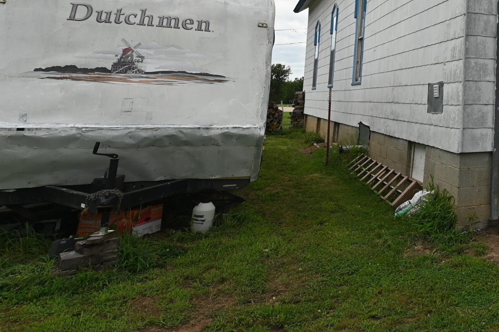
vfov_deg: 35.0
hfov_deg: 43.5
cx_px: 536
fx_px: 485
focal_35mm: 35
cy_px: 16
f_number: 7.1
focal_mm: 14
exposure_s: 1/400
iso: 100
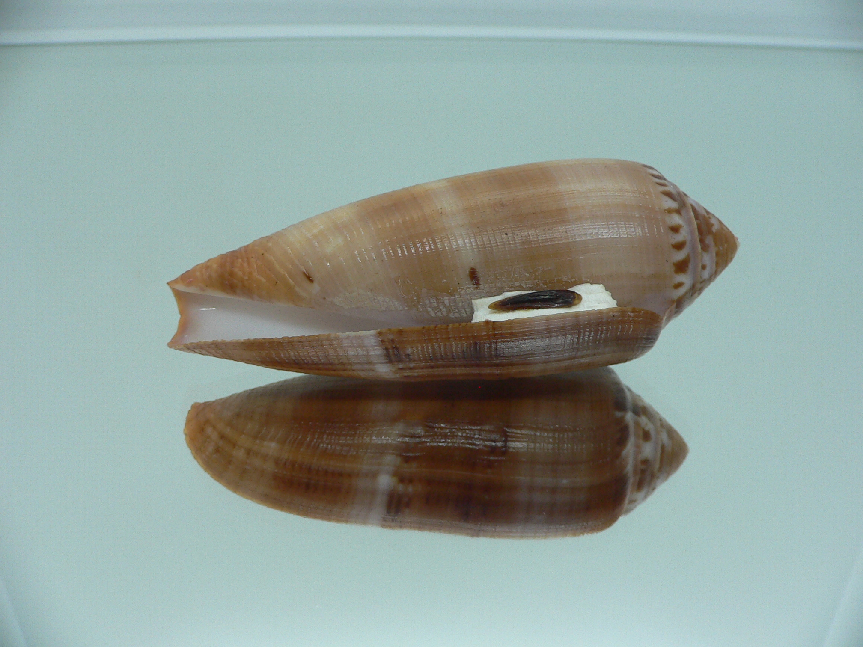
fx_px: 873
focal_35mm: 35
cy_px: 324
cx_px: 432
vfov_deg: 40.7
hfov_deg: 52.6
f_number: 2.8
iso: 100
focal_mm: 4.6
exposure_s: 1/60
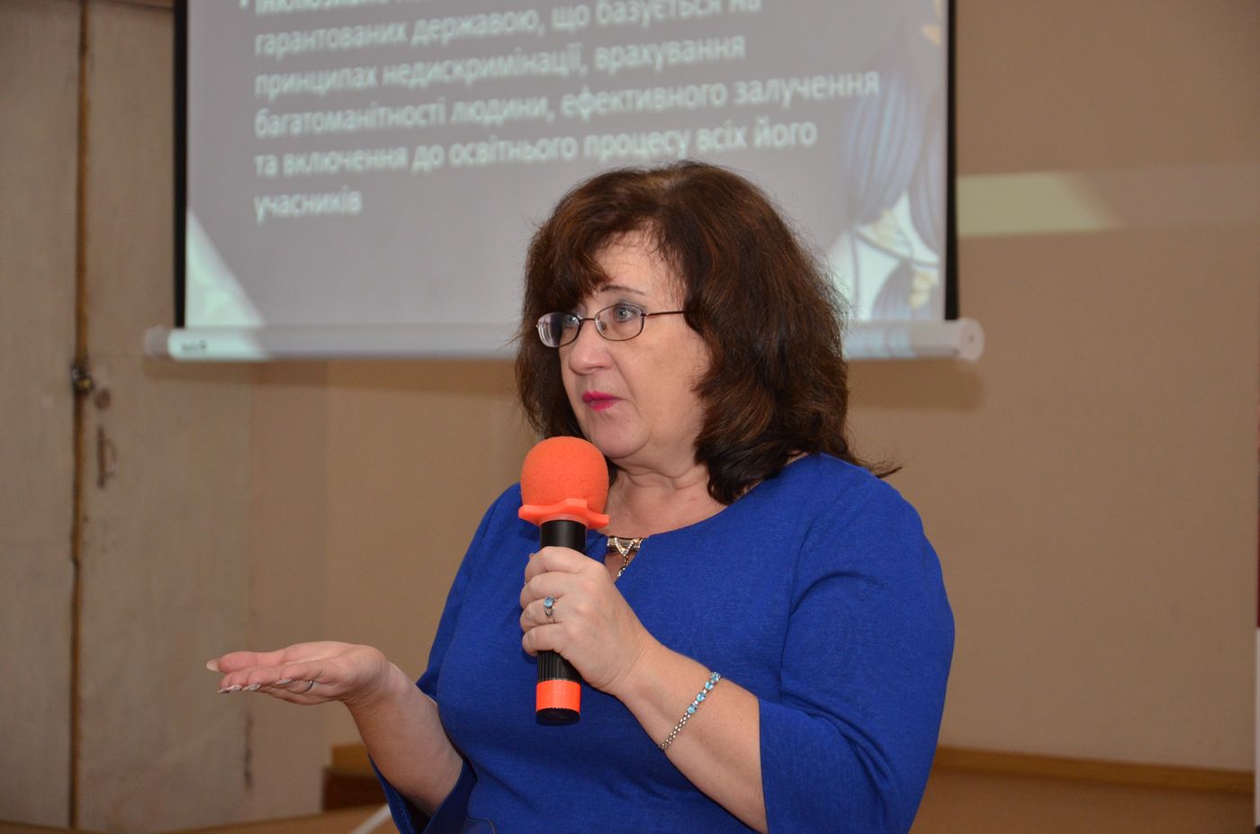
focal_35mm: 99
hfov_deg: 20.7
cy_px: 417
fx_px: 3458
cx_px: 630
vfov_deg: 13.8
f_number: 5.3
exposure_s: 1/200
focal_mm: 66
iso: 800
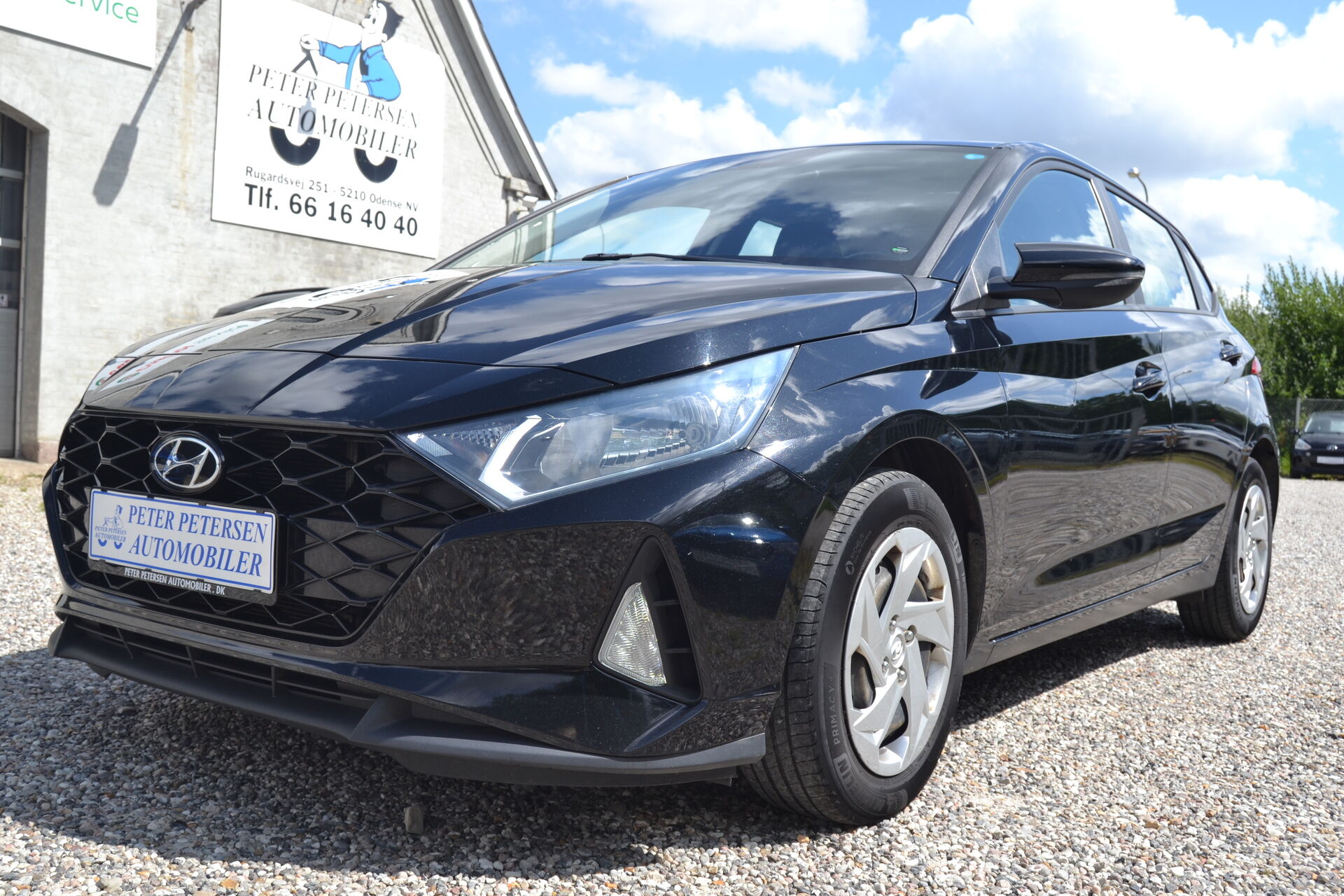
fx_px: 1288
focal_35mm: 34
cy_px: 448
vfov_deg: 38.4
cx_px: 672
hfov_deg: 55.1
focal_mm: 23
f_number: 7.1
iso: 100
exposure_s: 1/200
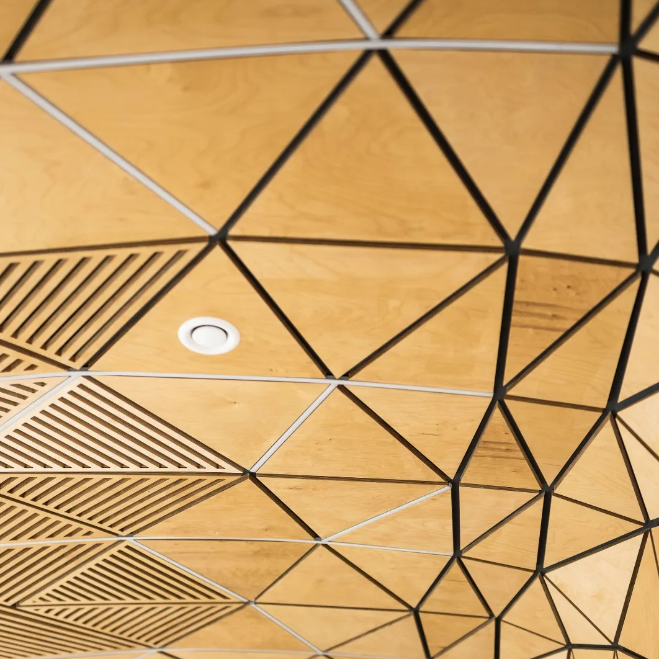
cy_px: 465
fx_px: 1378
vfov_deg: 26.7
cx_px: 330
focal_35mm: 64
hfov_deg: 26.9
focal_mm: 50
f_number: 1.8
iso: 400
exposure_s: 1/6400
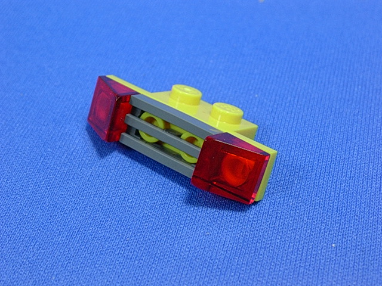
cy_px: 143
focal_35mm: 75
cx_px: 191
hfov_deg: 26.0
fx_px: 828
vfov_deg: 19.6
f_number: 3.8
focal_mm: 11.3
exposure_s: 1/19.5
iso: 70
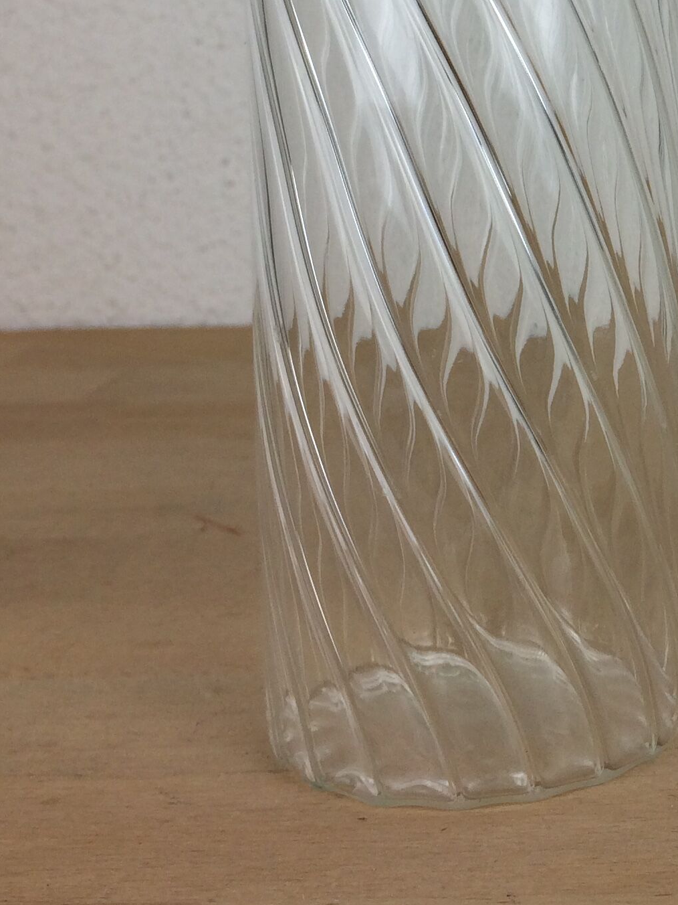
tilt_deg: -4.2
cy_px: 42
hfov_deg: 19.8
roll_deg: +1.3
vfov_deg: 26.6
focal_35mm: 70
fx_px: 1828
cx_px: 806
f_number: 2.2
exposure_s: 1/112
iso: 32
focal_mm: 4.15
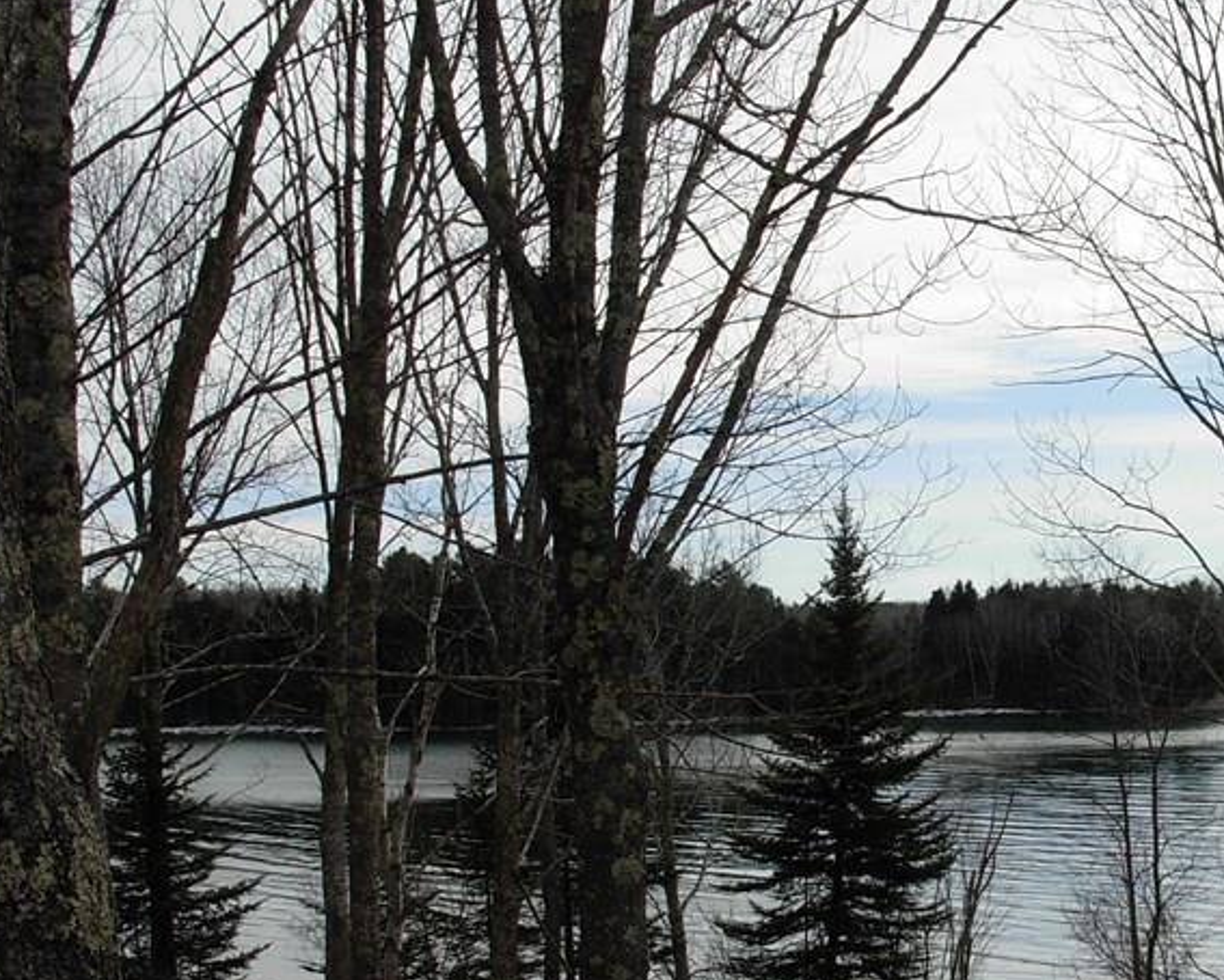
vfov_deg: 22.8
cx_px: 902
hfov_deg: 27.9
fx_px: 2428
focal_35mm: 67
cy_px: 596
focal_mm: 6.3
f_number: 4.9
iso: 79
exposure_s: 1/627
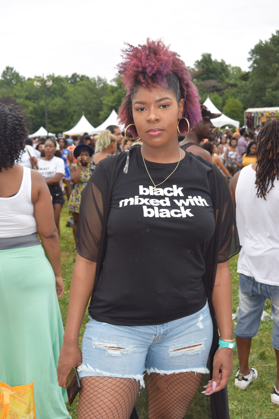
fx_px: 488
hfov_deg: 31.9
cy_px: 210
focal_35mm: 42
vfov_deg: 46.4
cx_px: 140
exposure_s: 1/125
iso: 320
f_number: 5.6
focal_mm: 28
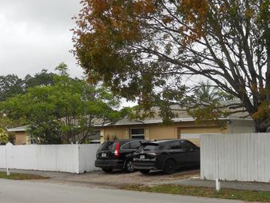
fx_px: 414
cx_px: 211
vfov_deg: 27.3
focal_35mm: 53
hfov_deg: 35.1
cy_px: 146
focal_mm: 5
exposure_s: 1/400
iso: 80
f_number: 2.7
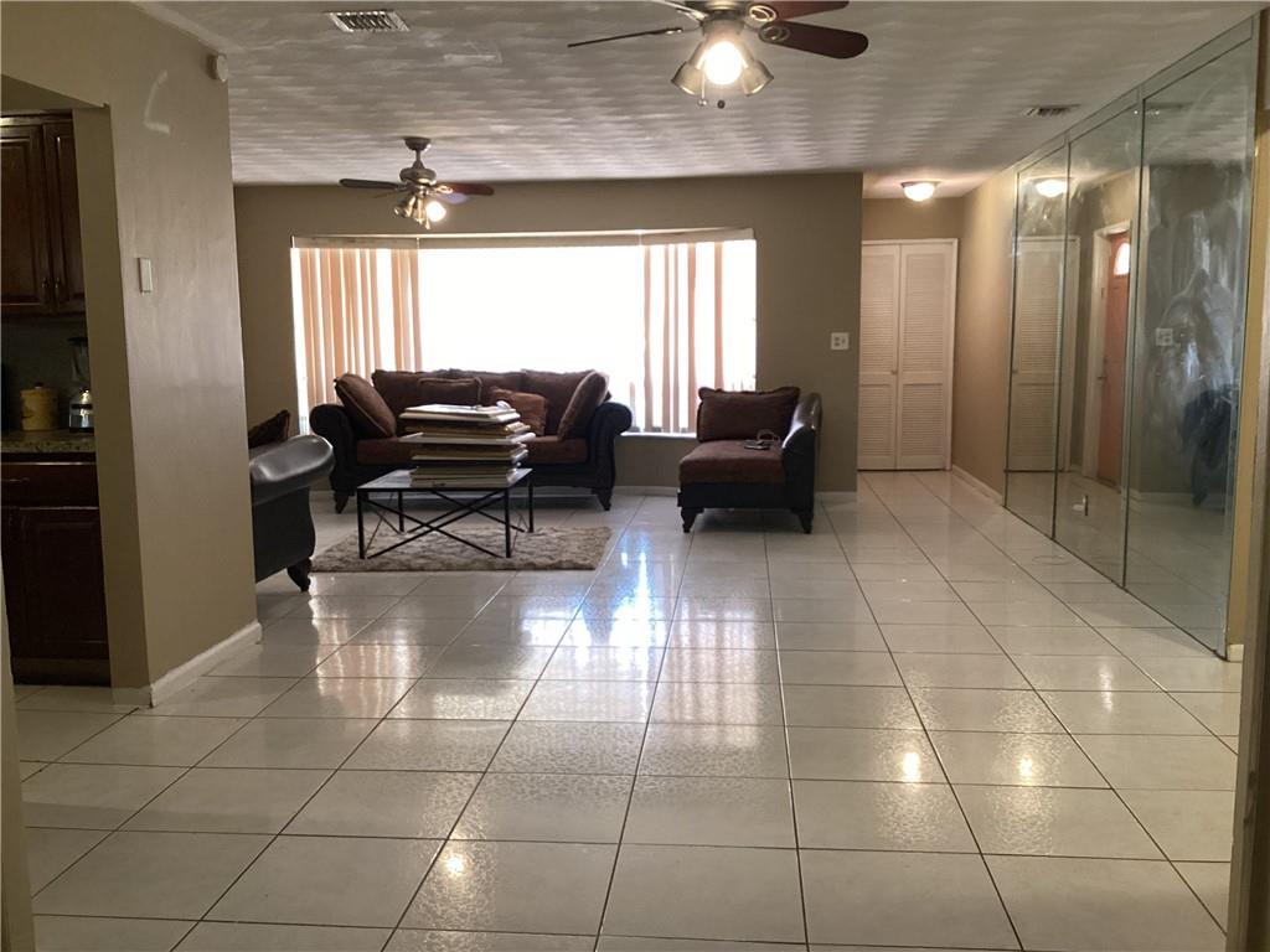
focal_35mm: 31
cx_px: 635
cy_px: 476
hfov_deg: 58.4
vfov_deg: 45.4
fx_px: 1137
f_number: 2.4
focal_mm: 3.3
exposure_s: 1/60
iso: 250
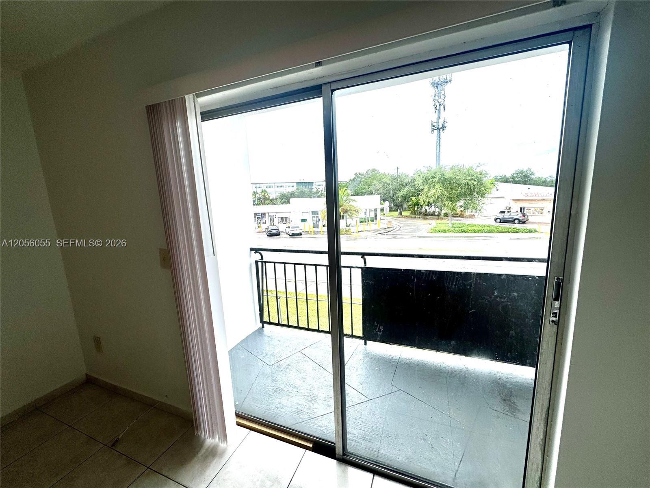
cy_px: 244
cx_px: 325
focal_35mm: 14
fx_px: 263
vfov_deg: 85.7
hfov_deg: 102.1
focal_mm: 2.22
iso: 40
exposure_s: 1/879
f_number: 2.2
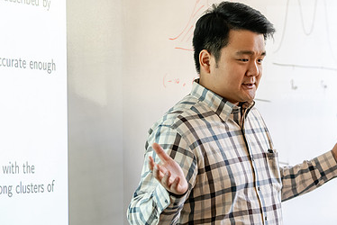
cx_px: 240
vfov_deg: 9.0
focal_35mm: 152
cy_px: 115
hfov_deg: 13.5
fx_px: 1424
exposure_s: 1/200
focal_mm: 98
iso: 1600
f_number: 3.2
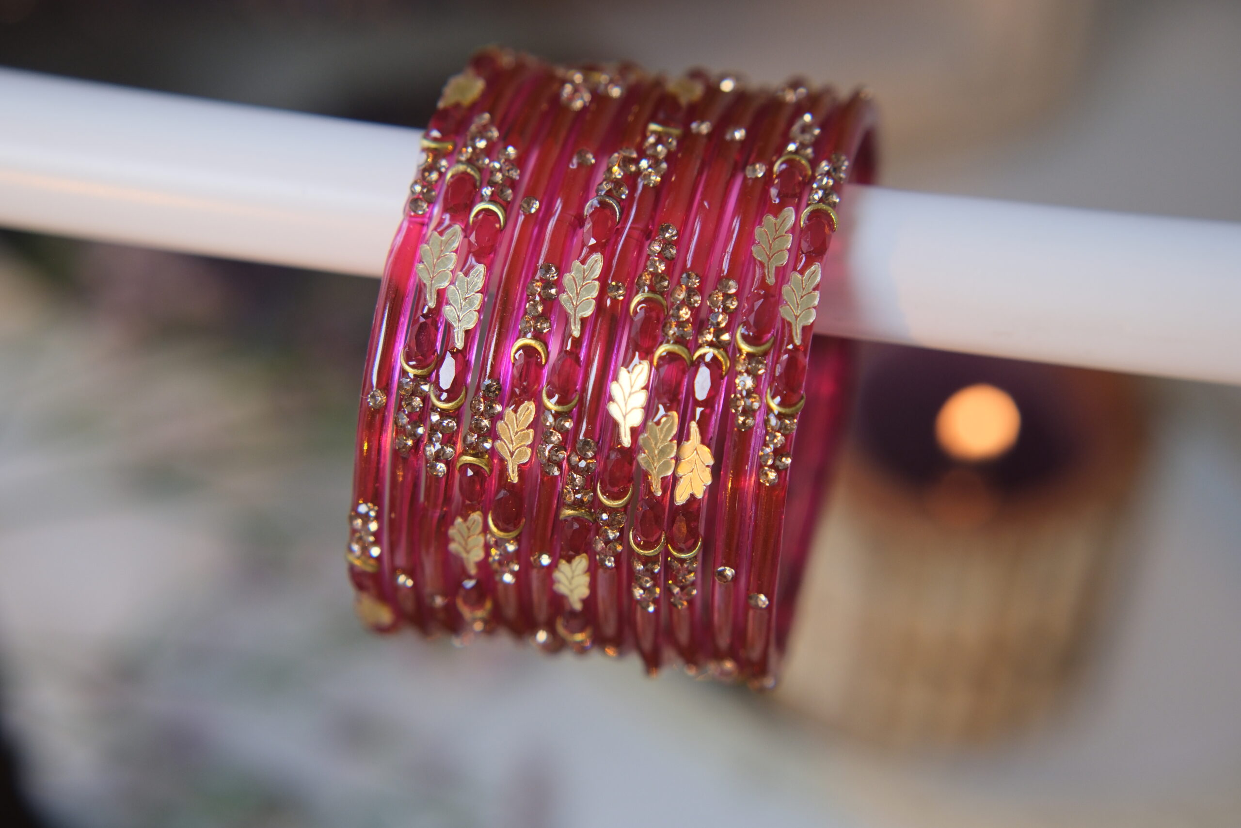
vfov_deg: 27.0
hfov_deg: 39.6
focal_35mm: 50
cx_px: 620
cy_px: 414
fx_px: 1724
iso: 640
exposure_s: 1/125
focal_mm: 33
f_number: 3.2
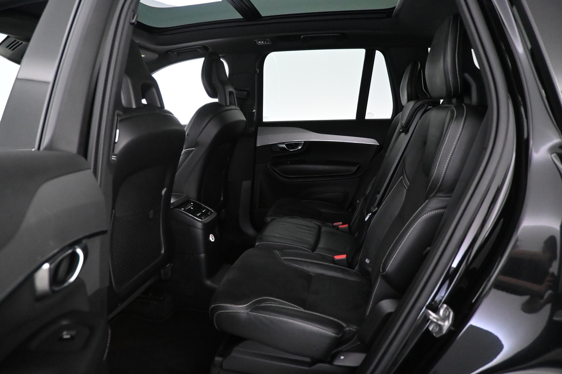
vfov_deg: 53.1
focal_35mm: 24
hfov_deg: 73.7
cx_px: 281
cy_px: 187
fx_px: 375
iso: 6400
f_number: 3.5
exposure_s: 1/60
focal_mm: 16
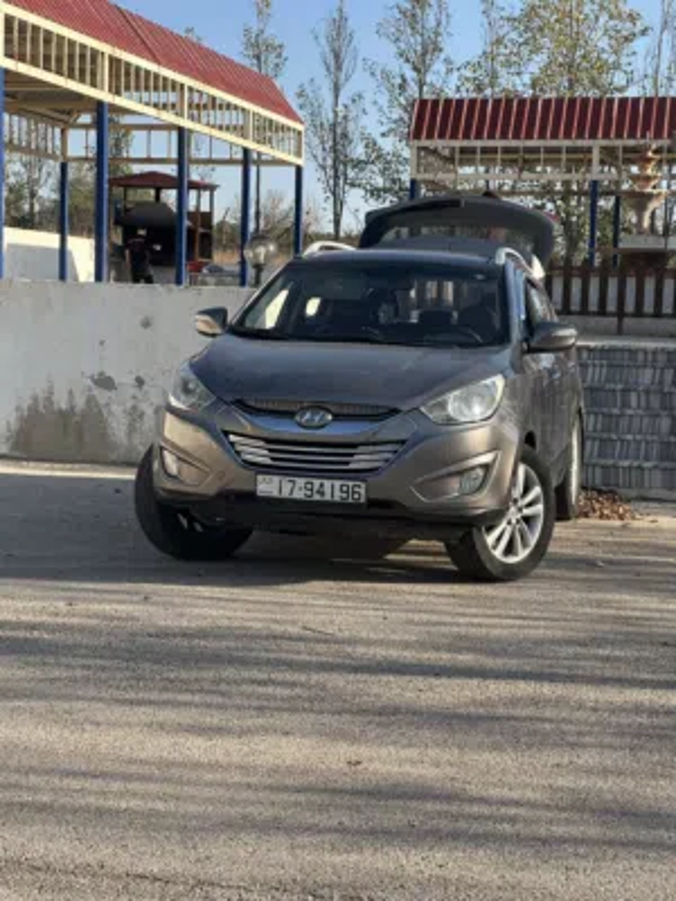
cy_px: 450
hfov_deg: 19.1
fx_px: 2005
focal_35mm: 77
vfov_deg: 25.3
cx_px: 338
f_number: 2.8
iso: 32
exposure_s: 1/426
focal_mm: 9
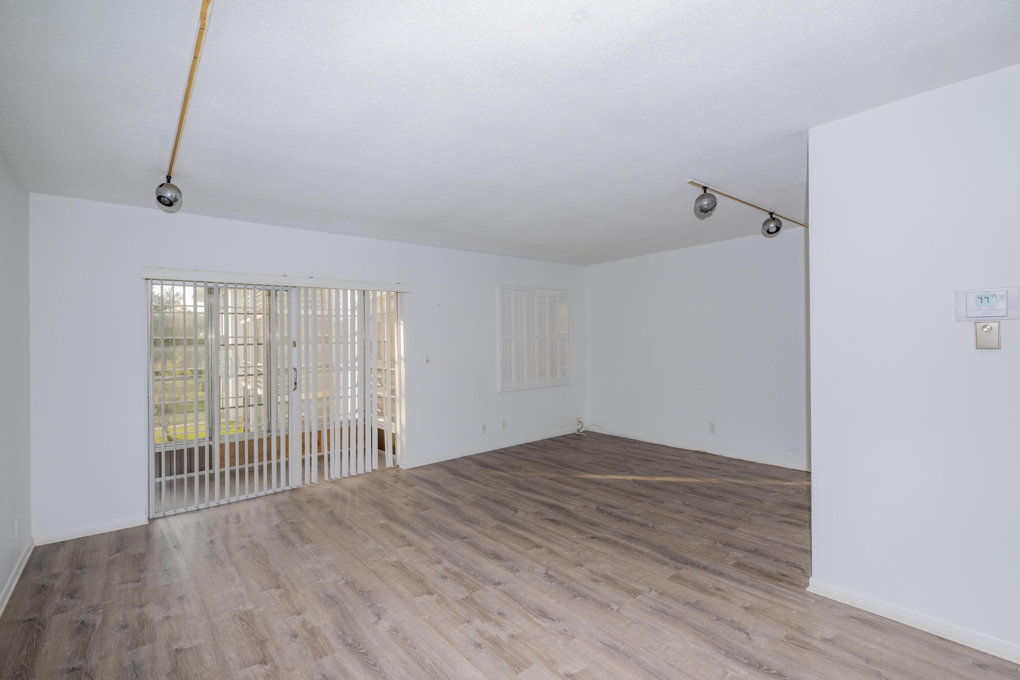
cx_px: 497
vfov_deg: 77.2
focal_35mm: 15
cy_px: 364
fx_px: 425
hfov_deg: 100.4
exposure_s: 1/125
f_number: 10
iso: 800
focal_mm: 14
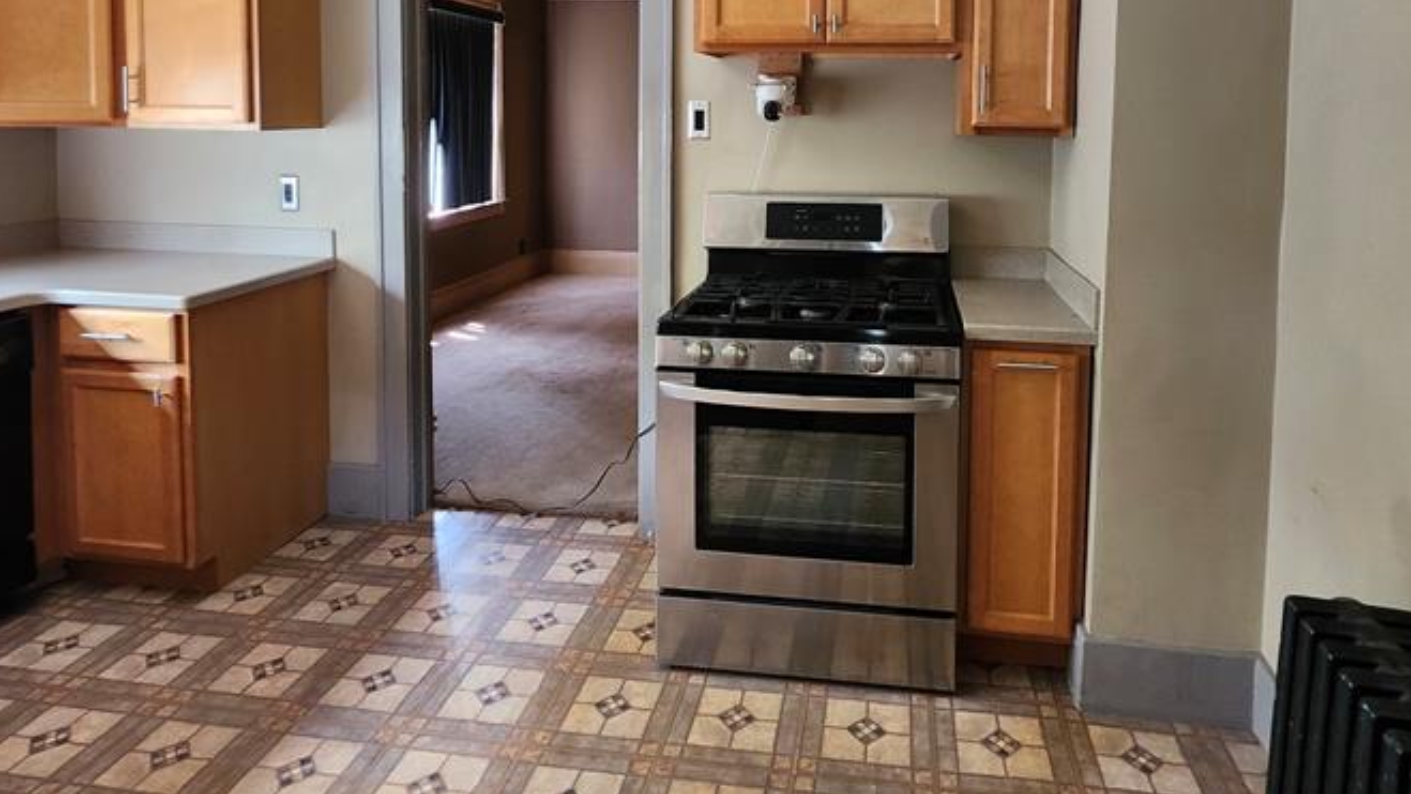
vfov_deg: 48.8
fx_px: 823
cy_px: 169
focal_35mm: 22
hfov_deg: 80.9
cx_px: 779
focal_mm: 1.74
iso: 320
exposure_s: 1/30
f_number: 2.2
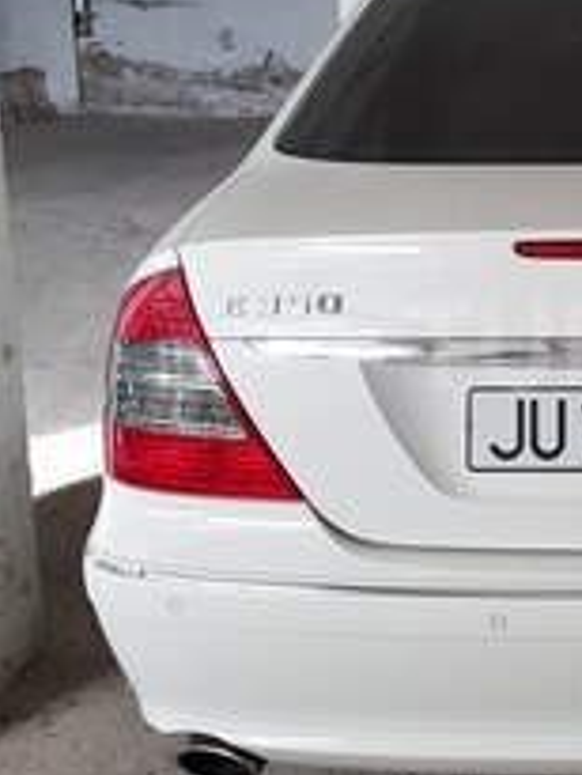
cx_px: 699
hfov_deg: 21.6
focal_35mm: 63
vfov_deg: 30.7
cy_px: 344
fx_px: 1411
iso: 200
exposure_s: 1/25
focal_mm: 4.2
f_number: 1.7
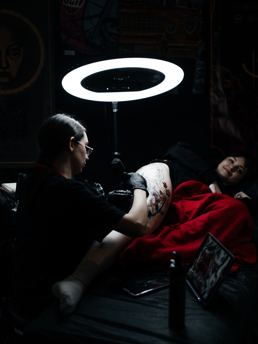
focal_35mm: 49
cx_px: 129
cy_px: 163
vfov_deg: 38.9
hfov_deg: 29.7
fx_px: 487
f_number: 1.8
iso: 500
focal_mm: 45
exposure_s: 1/1600
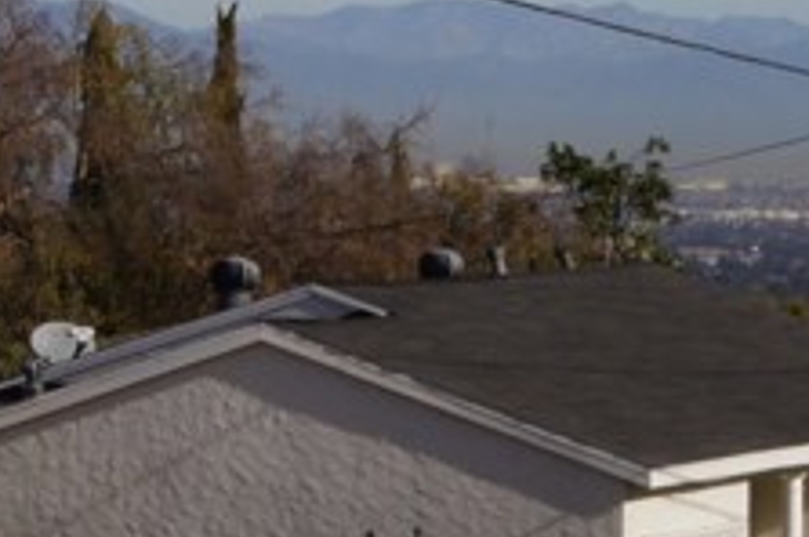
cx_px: 613
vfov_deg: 5.8
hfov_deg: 8.7
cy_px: 216
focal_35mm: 236
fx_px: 5305
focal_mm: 55
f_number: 18
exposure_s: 1/160
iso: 100
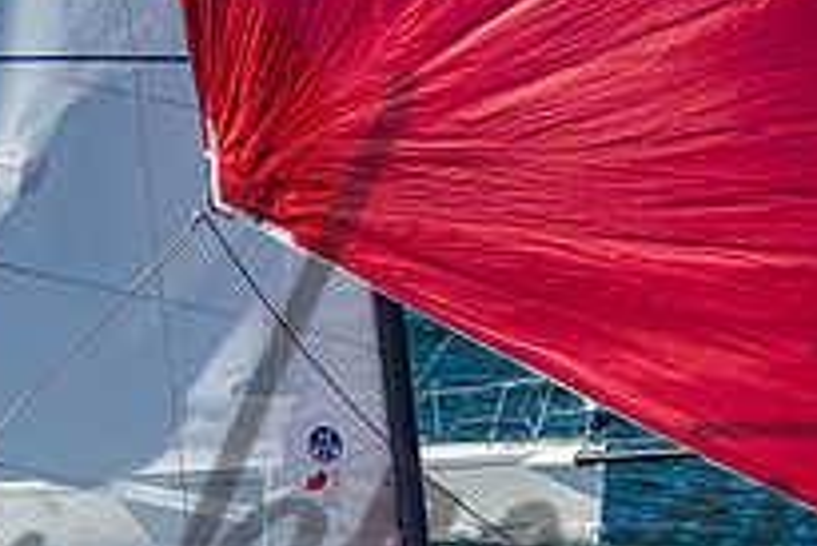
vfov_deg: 5.2
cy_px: 564
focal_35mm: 262
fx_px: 5950
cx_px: 517
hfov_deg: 7.9
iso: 400
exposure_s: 1/500
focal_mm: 85
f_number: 10
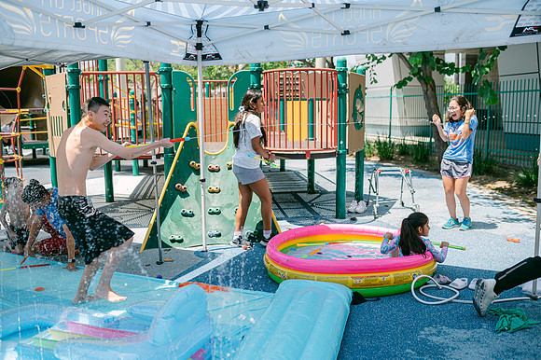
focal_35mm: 35
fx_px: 526
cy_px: 180
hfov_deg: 54.5
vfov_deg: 37.8
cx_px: 270
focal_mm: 35
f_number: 2
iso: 100
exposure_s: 1/1600
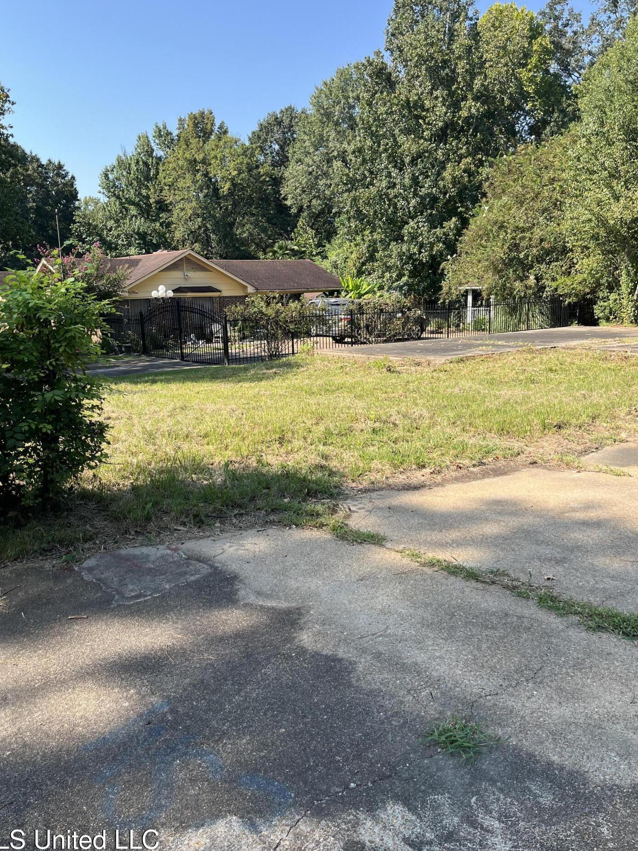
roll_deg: +0.4
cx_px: 315
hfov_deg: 49.7
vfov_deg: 63.4
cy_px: 423
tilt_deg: -10.4
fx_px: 688
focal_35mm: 28
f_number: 1.6
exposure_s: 1/1325
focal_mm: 5.1
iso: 50
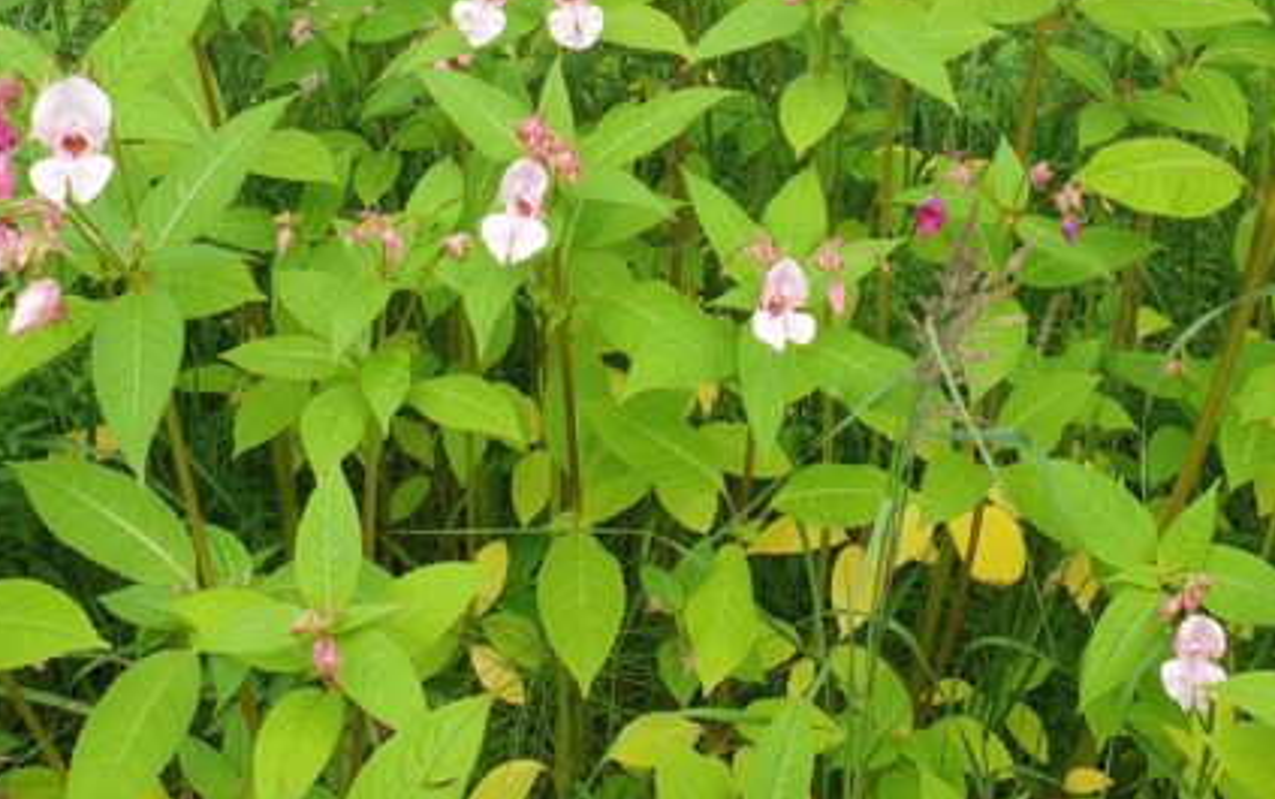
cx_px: 699
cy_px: -42
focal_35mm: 50
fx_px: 1739
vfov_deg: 24.4
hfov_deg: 40.2
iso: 50
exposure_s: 1/273
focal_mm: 4.3
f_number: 2.4
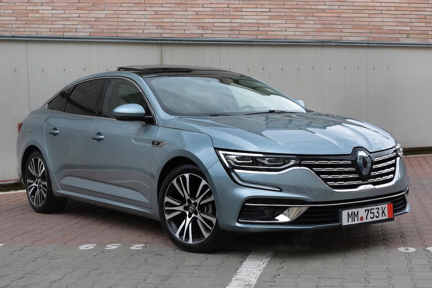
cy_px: 144
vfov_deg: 23.8
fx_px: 684
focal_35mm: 57
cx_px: 216
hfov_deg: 35.0
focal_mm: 38
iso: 400
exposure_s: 1/200
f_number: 5.6
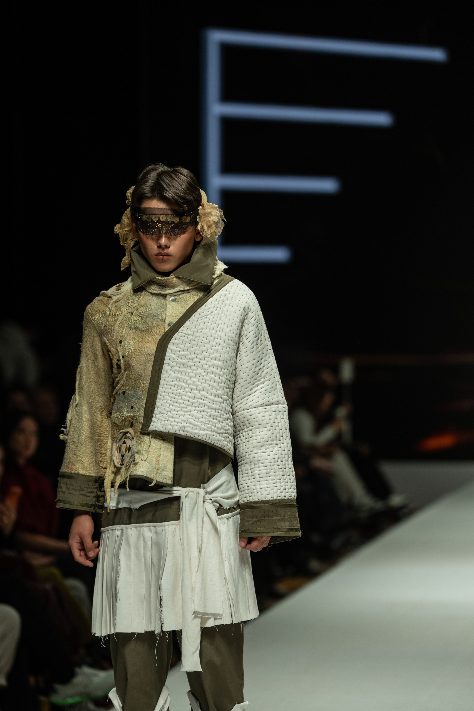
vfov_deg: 11.5
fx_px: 3523
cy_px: 356
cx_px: 237
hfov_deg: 7.7
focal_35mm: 178
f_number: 3.5
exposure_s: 1/250
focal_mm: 178.4
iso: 200
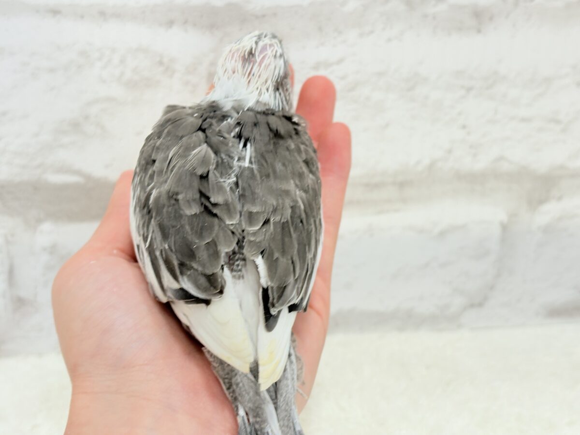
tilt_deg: -16.6
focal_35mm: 52
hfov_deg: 36.8
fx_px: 871
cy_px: 218
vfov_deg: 28.0
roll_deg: -0.6
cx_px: 290
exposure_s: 1/50
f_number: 1.6
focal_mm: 5.96
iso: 40
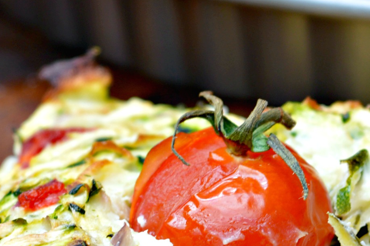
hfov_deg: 6.9
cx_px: 167
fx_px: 3079
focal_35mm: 300
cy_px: 16
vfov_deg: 4.6
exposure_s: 1/60
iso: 100
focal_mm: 55
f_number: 5.6
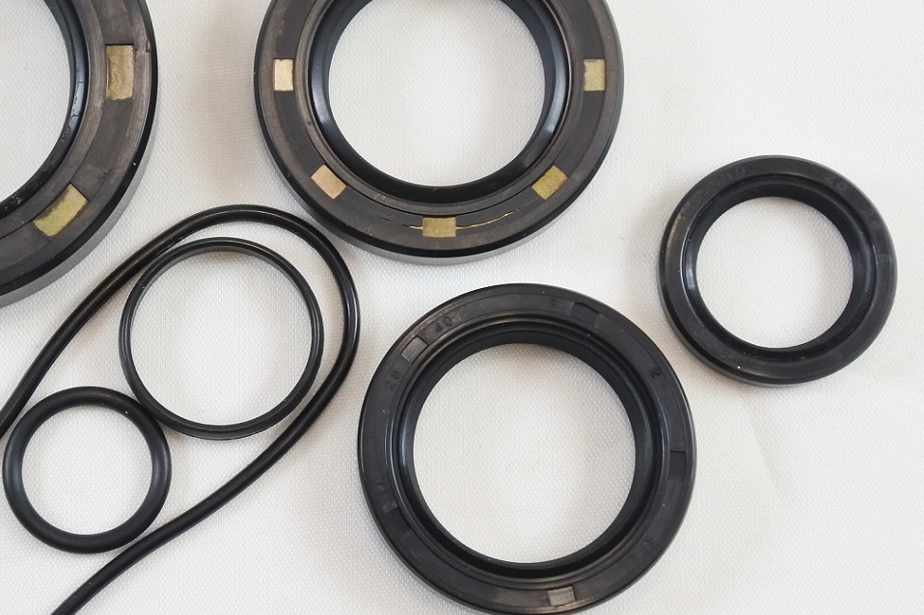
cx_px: 174
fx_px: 2283
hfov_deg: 22.5
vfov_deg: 15.3
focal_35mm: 89
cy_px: 232
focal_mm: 18.9
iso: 640
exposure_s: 1/125
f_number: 4.5
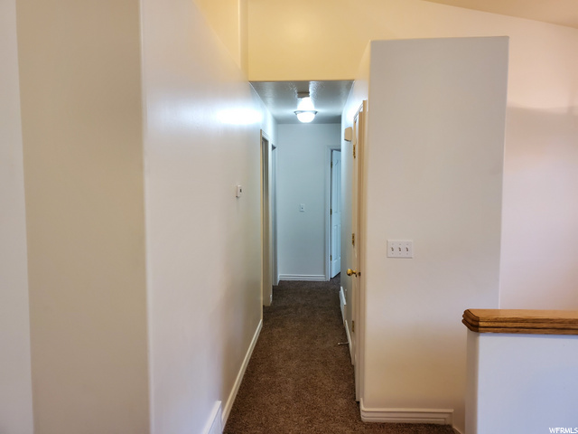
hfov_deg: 67.3
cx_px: 289
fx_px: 434
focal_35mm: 26
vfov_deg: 53.1
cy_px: 217
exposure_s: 1/59
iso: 200
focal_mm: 4.3
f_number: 1.5
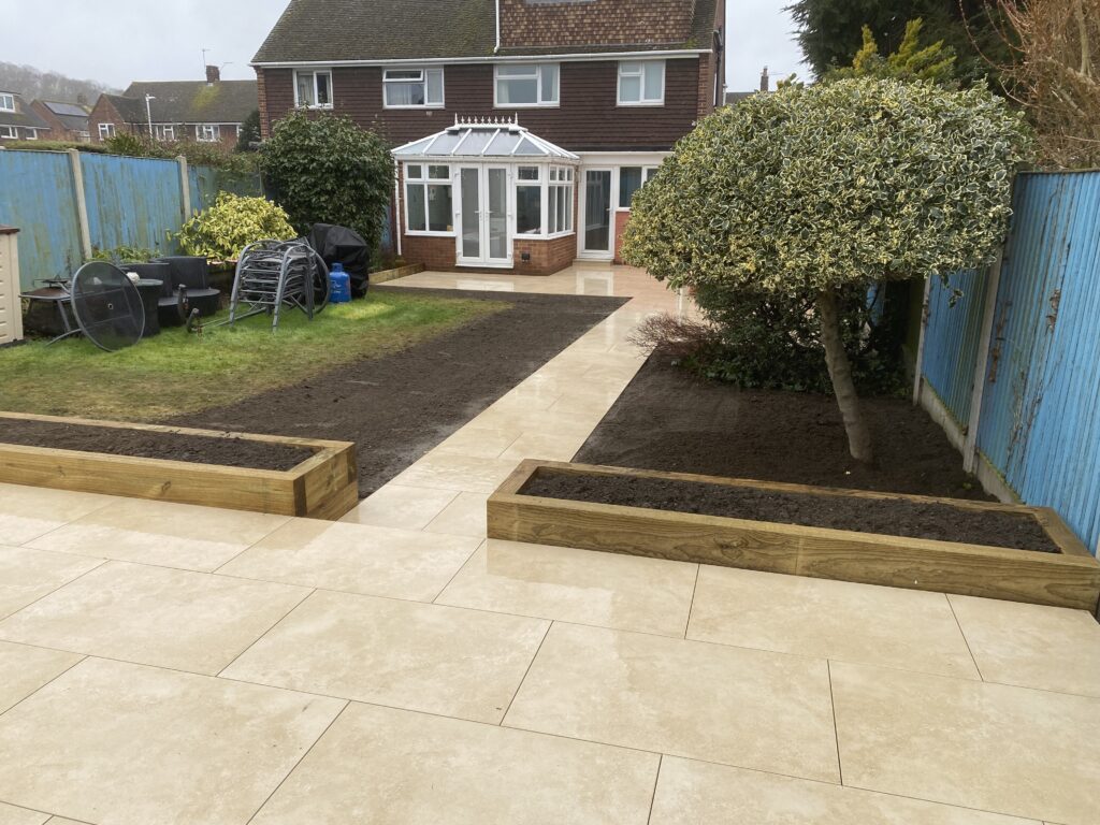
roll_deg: -1.3
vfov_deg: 53.1
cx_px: 550
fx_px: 826
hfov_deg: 67.3
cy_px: 412
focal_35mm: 26
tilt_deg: -13.7
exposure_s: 1/267
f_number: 1.8
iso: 32
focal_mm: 4.25
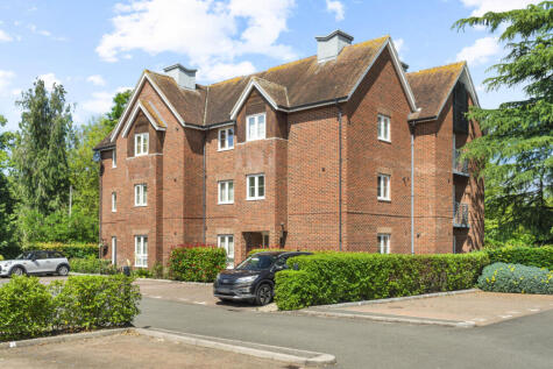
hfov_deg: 54.4
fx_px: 538
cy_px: 184
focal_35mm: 35
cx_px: 276
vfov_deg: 37.9
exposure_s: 1/200
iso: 320
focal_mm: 35
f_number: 7.1
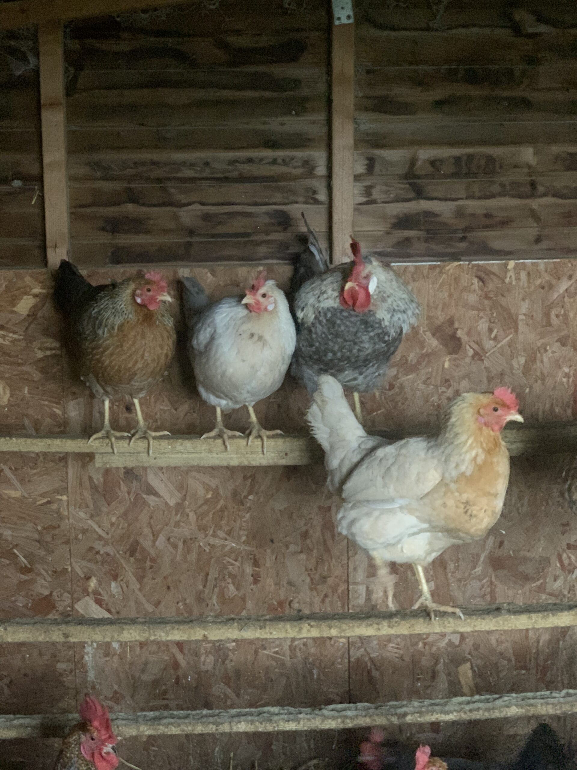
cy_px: 385
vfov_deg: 36.8
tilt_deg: -6.5
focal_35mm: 52
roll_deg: +0.4
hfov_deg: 28.0
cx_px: 288
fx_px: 1156
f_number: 2.4
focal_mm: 6
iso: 1000
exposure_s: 1/30
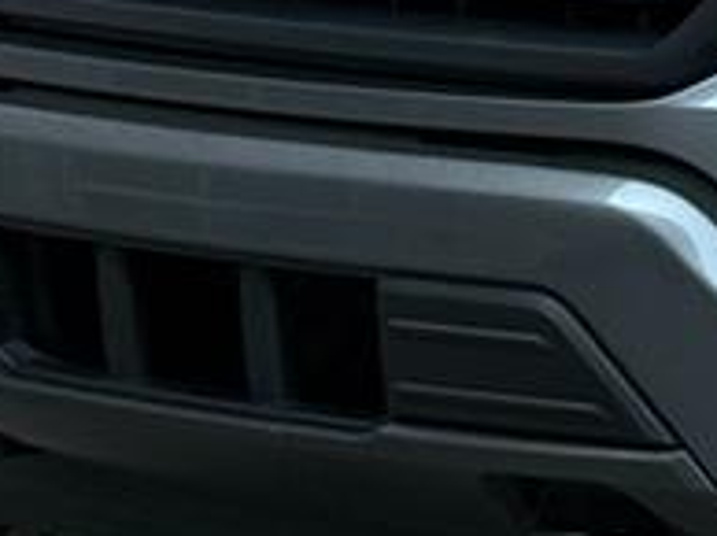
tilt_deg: -0.5
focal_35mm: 317
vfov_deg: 4.6
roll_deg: -0.2
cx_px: 1866
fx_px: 6558
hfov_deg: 5.9
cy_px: -425
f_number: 1.78
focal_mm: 6.76
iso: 80
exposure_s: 1/442
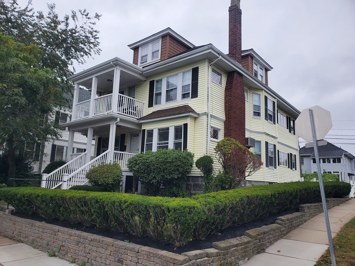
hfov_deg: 67.3
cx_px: 178
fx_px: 267
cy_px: 133
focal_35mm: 26
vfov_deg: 53.1
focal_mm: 4.3
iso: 50
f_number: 2.4
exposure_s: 1/602
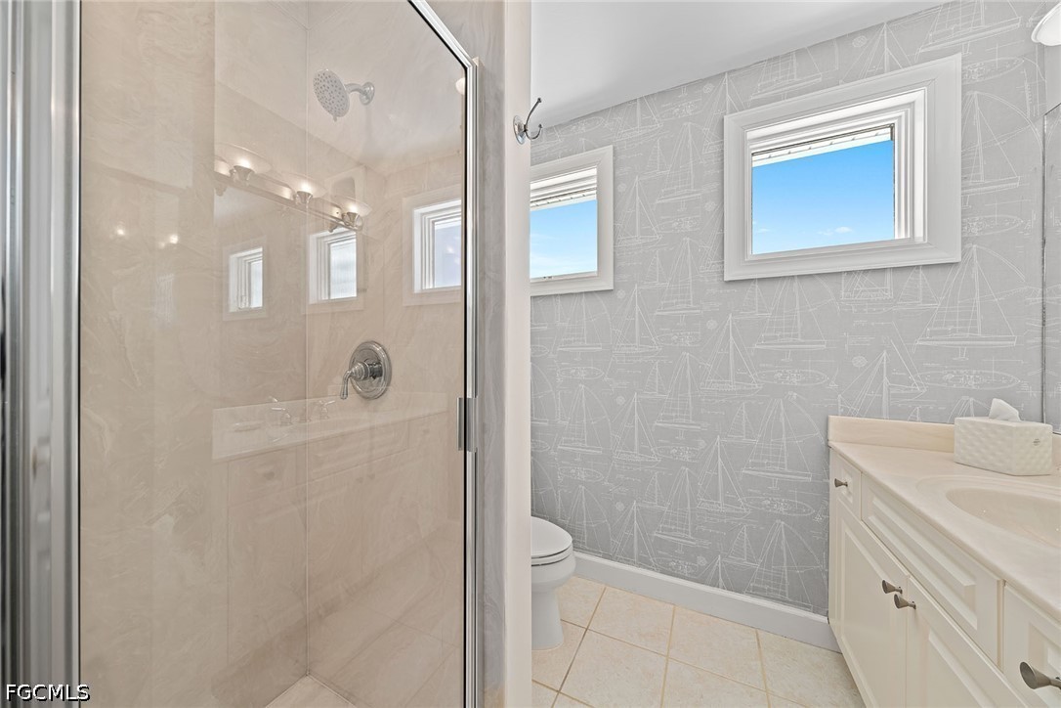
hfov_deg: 112.6
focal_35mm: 12
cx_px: 530
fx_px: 354
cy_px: 354
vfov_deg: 90.0
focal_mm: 12
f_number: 10
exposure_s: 1/5
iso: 160
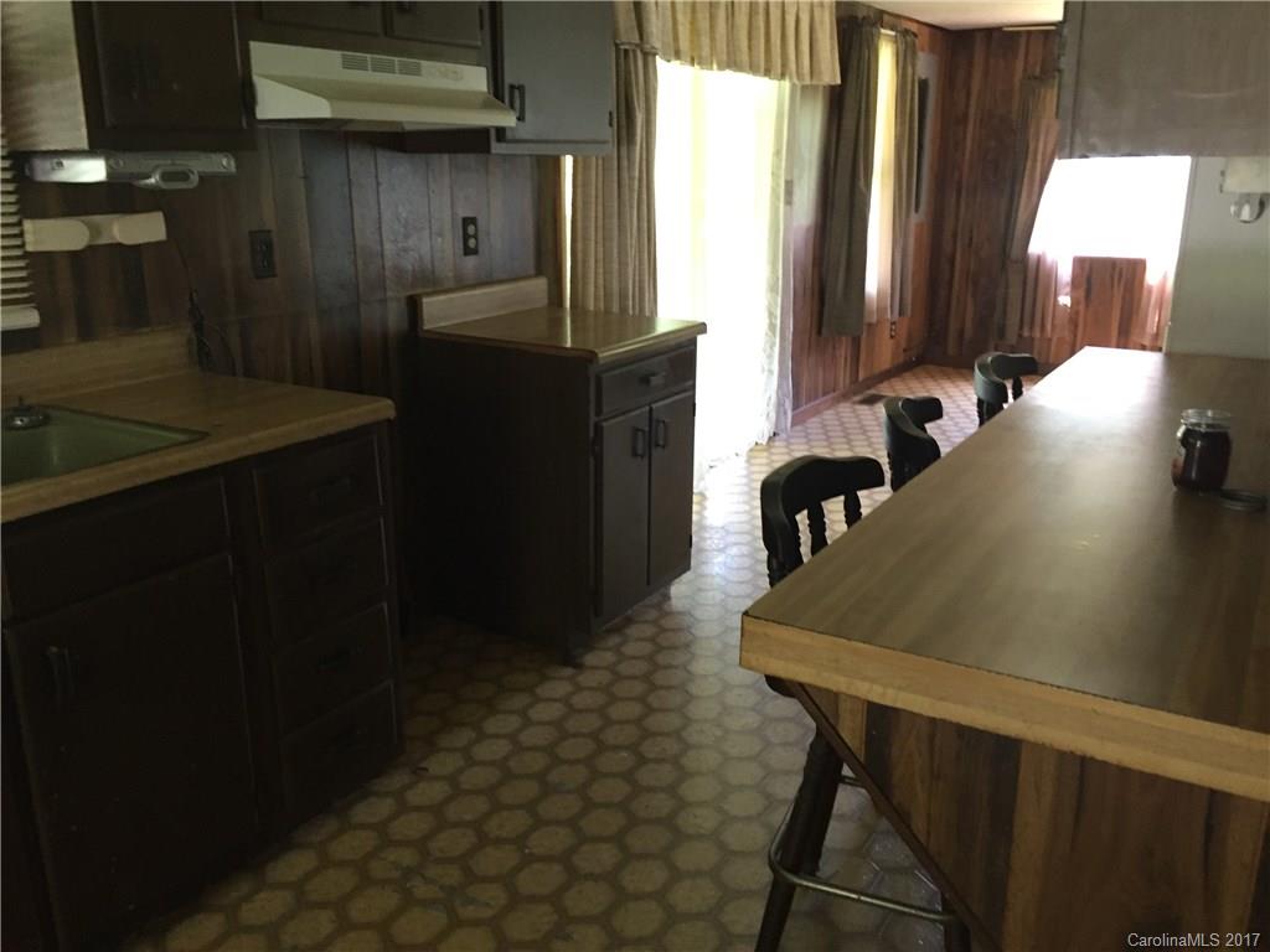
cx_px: 635
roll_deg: -1.8
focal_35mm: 29
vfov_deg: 48.2
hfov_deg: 61.7
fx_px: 1064
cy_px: 476
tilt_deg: -14.3
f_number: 2.2
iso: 160
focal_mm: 4.15
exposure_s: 1/30
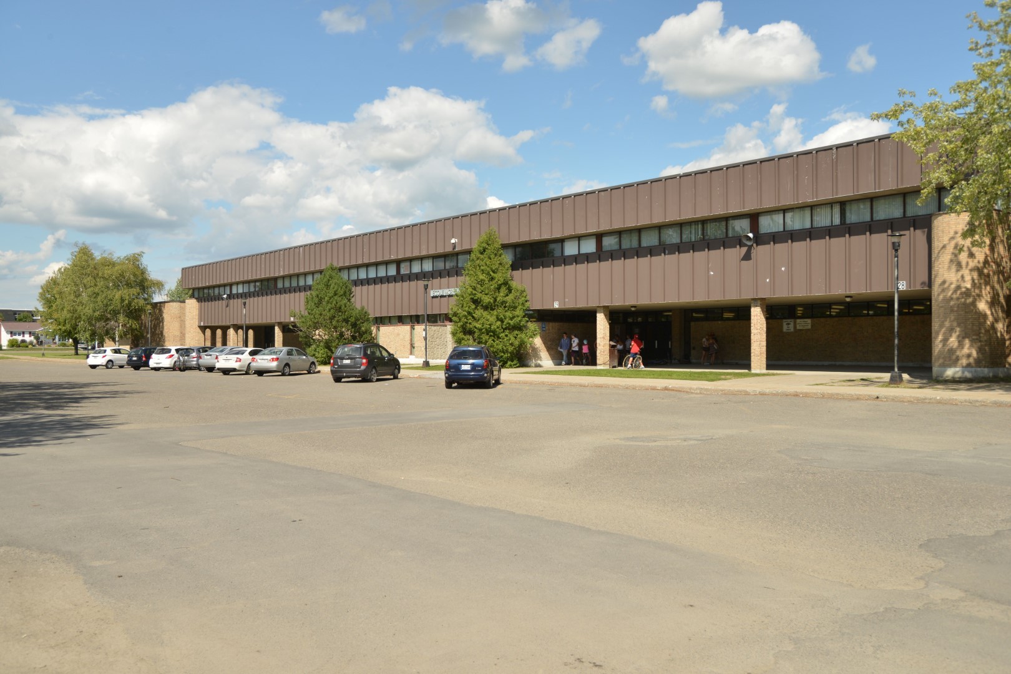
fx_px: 899
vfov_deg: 41.1
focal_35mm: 32
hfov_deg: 58.7
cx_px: 506
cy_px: 337
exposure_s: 1/400
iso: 250
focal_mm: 32
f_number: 10
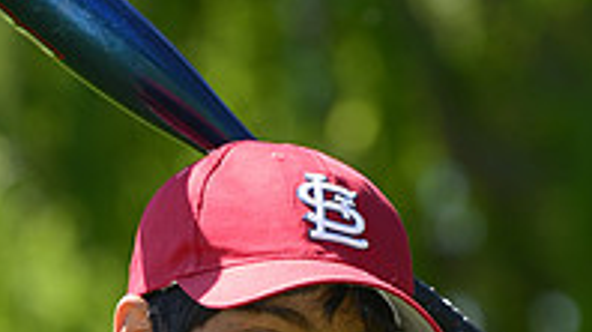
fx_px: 8407
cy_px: 482
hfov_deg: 4.0
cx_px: 321
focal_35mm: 536
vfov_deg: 2.3
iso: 200
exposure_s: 1/500
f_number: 5.6
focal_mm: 175
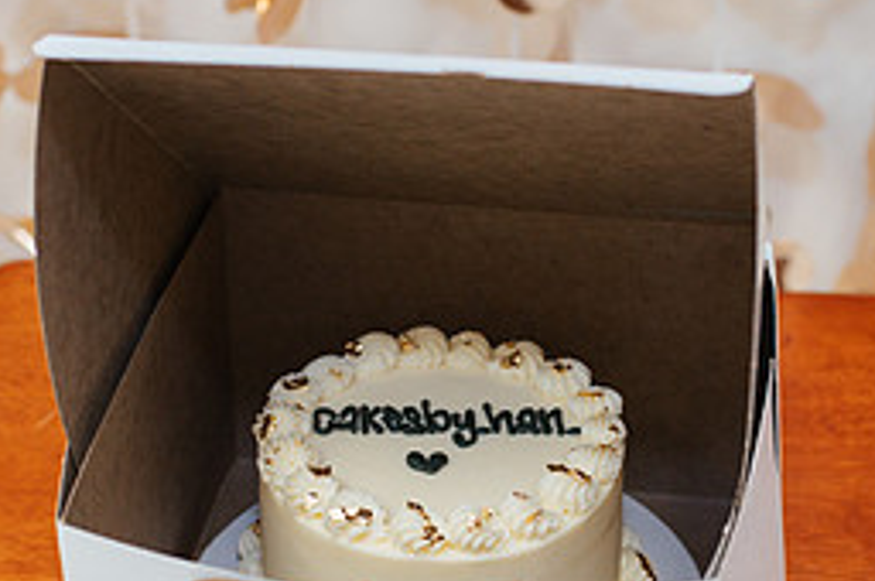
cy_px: 471
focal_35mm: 106
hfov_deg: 19.3
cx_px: 449
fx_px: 2573
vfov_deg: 12.8
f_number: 3.2
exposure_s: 1/160
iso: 720
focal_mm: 35
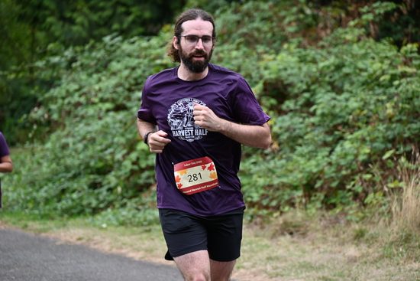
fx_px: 2334
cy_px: 140
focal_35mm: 200
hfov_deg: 10.3
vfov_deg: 6.9
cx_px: 210
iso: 400
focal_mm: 200
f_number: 6.3
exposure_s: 1/320
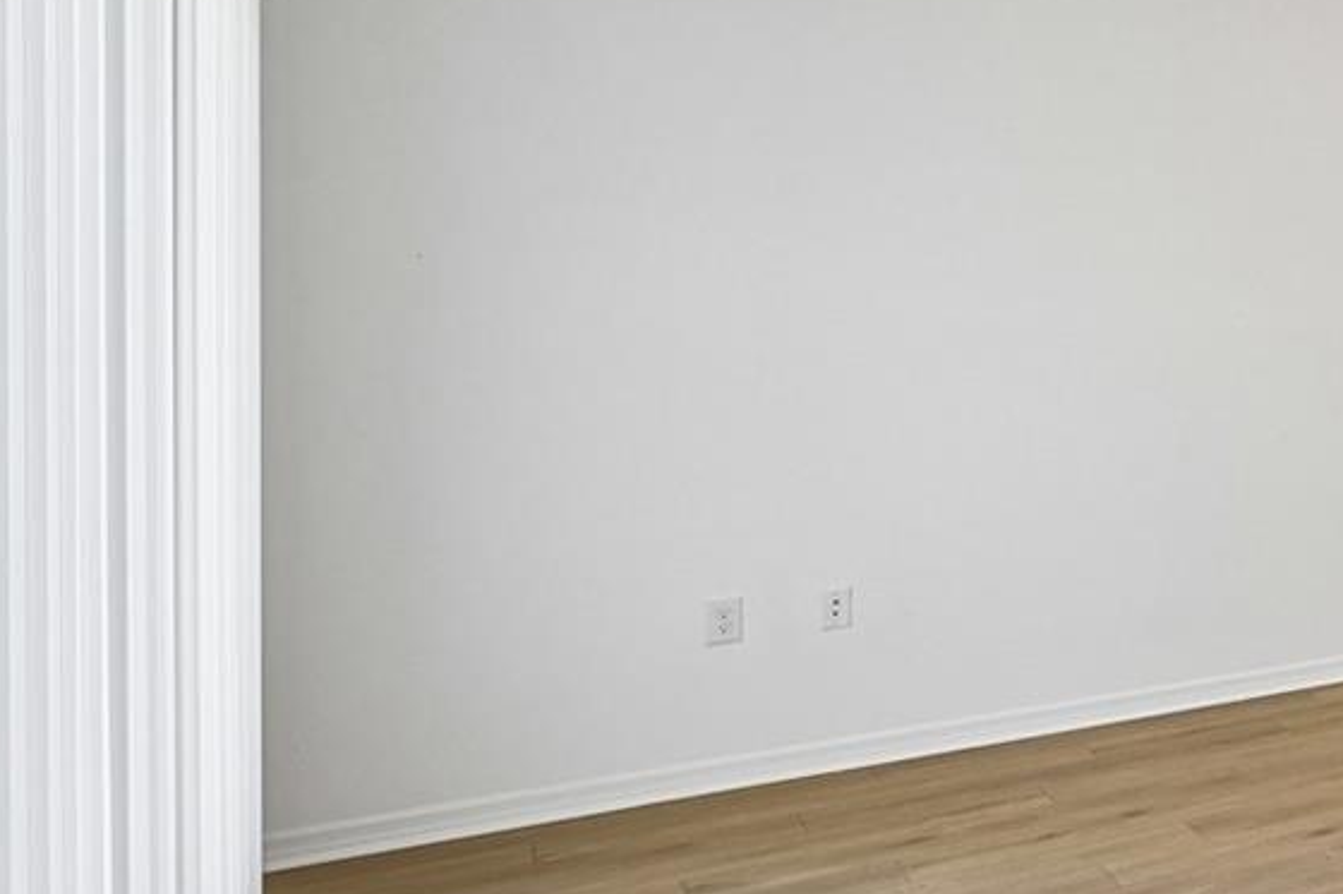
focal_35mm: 40
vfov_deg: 33.0
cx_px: 1902
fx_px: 1492
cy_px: 283
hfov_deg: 31.4
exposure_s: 1/100
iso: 400
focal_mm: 14
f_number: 8
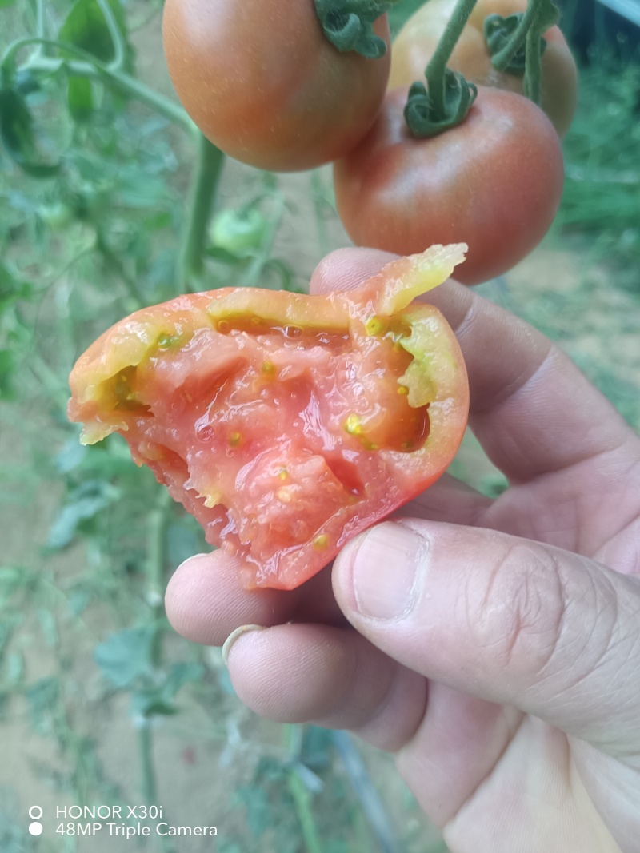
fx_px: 641
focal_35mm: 26
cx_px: 320
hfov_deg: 53.1
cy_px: 426
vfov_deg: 67.3
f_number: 1.8
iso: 458
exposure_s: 1/33.3
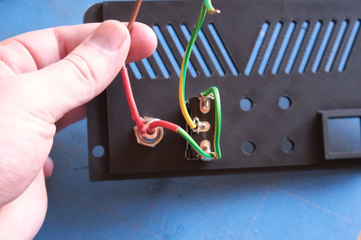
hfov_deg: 24.5
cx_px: 180
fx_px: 832
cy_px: 120
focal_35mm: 83
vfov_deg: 16.5
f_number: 5.6
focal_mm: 55
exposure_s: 1/125
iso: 6400
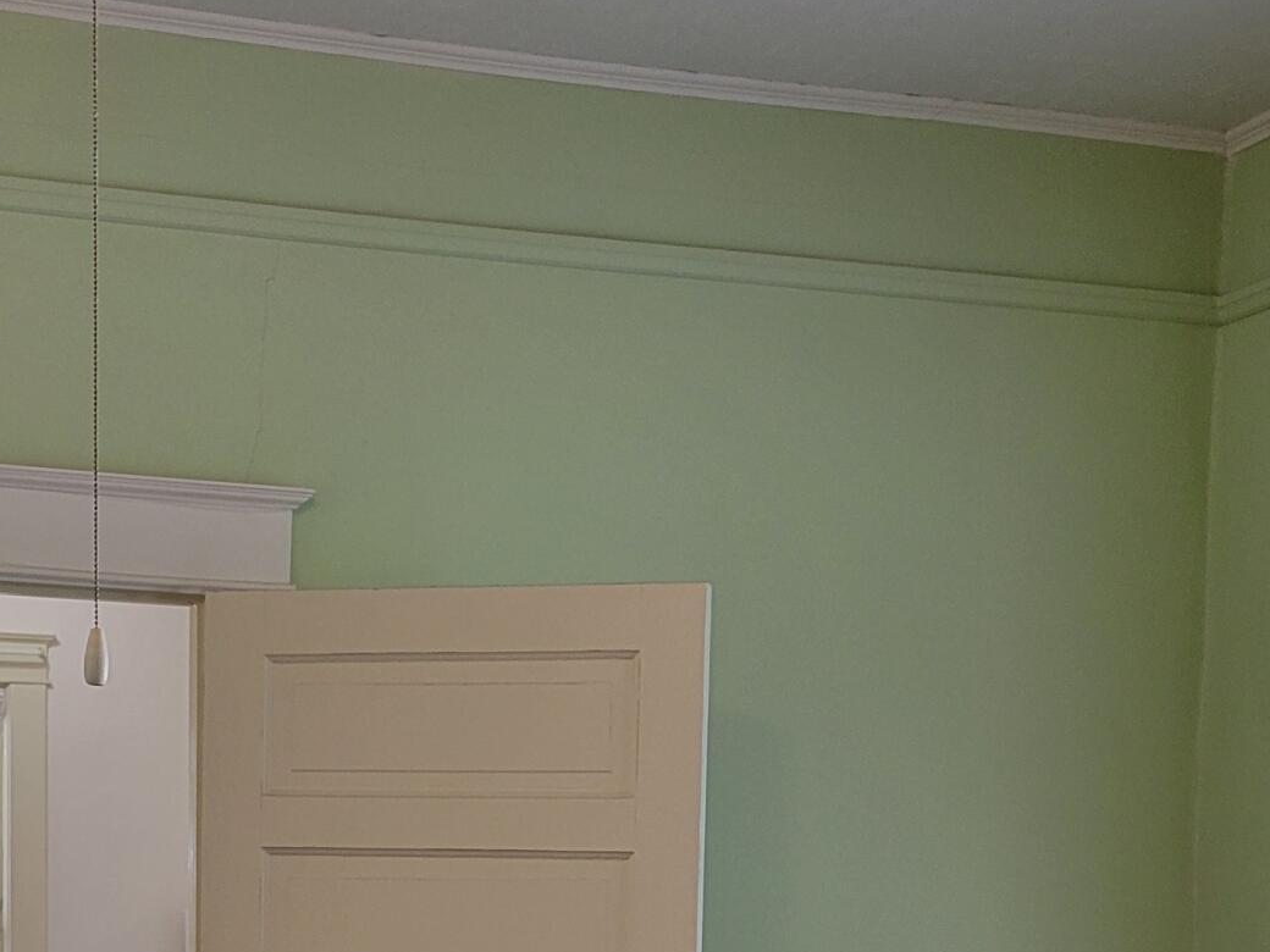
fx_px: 2752
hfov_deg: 25.9
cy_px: 1152
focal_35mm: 75
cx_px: 464
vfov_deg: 18.6
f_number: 1.8
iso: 125
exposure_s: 1/120
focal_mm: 5.4
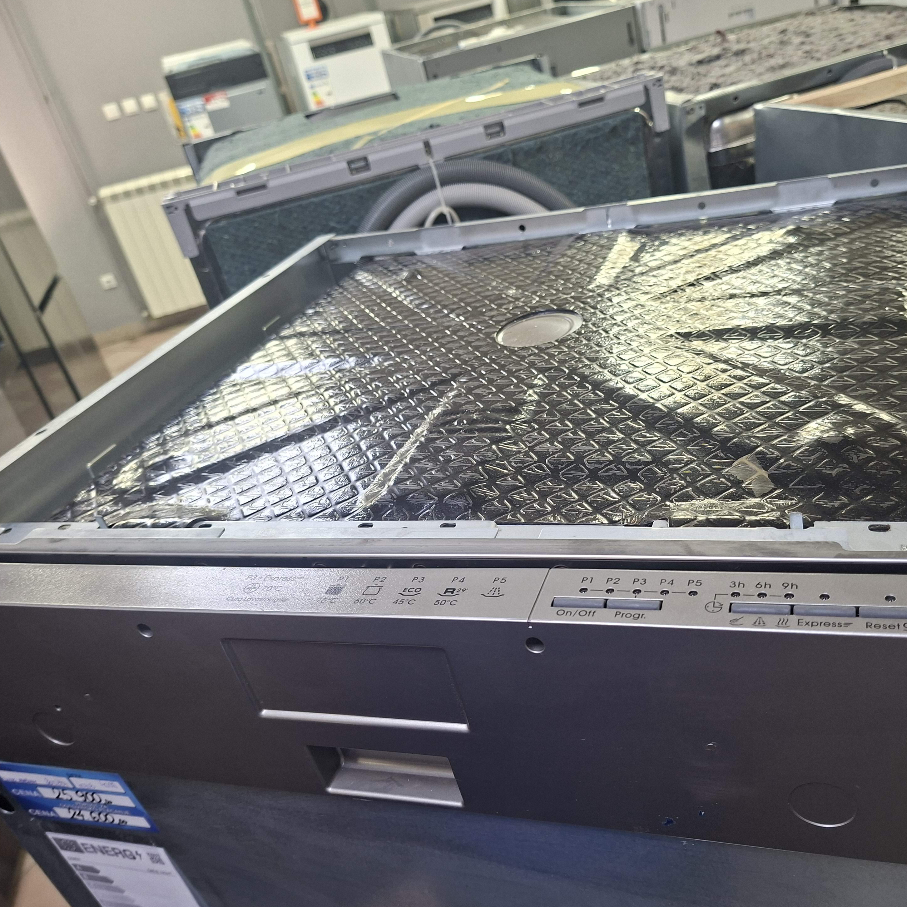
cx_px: 536
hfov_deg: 56.9
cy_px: 455
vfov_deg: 57.3
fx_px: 830
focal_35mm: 28
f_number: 1.8
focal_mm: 5.54
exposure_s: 1/50
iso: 200
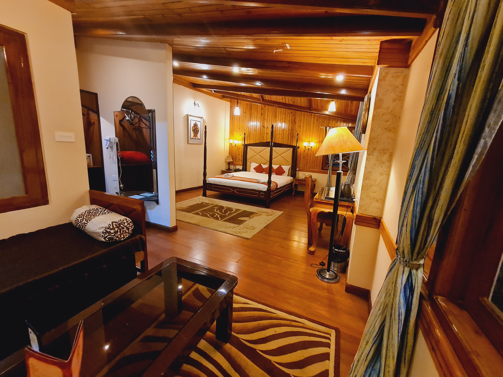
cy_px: 188
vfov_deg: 89.9
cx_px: 252
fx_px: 189
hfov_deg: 106.2
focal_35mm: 13
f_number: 2.2
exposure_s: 1/33
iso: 640
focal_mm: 2.2
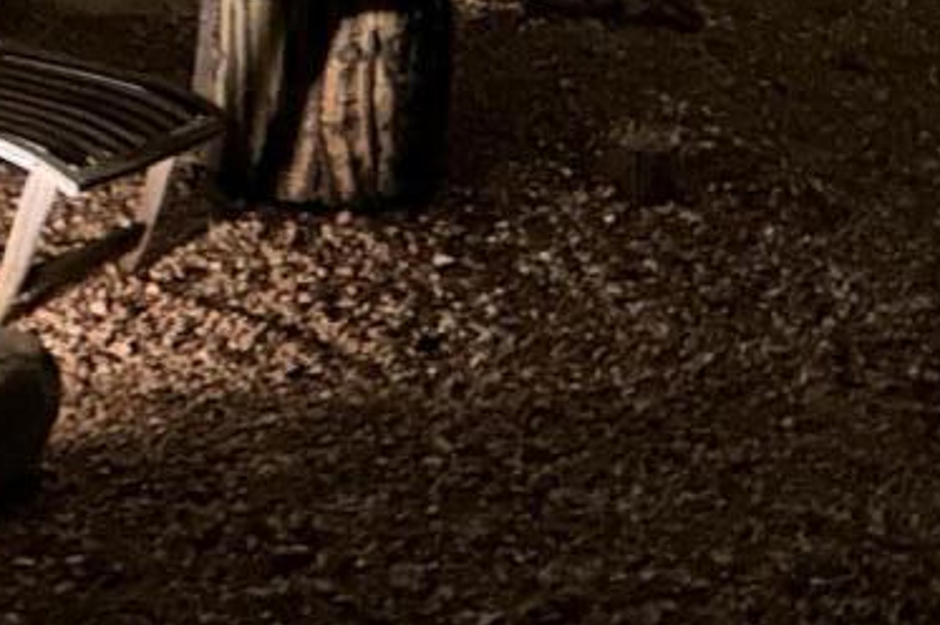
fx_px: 3496
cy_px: -1104
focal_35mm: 134
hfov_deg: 14.3
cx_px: 1396
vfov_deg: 8.8
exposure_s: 1/2
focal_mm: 6.86
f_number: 1.78
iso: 2500
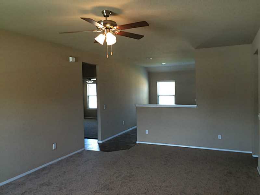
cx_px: 130
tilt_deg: -2.5
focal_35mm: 29
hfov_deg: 61.7
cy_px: 98
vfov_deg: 48.2
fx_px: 218
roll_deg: +1.5
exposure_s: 1/30
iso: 64
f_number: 2.2
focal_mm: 4.15
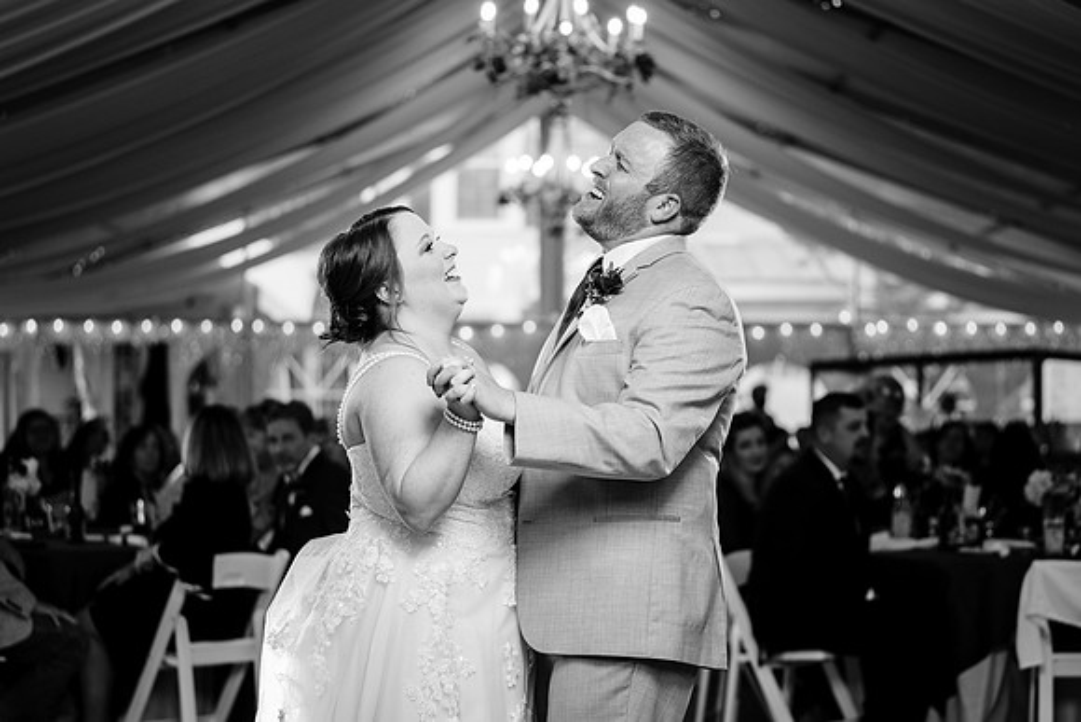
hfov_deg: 27.5
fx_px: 2211
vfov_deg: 18.5
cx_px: 545
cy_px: 374
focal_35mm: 74
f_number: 2.8
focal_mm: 70
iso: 500
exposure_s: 1/250
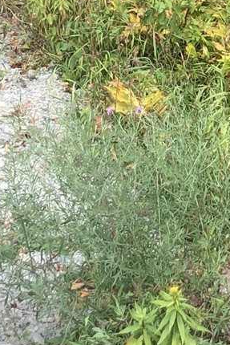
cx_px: 338
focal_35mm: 156
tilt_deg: -14.7
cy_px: -25
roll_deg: +0.2
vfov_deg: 12.9
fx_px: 1494
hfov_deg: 8.6
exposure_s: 1/242
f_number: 1.8
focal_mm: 3.99
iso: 20
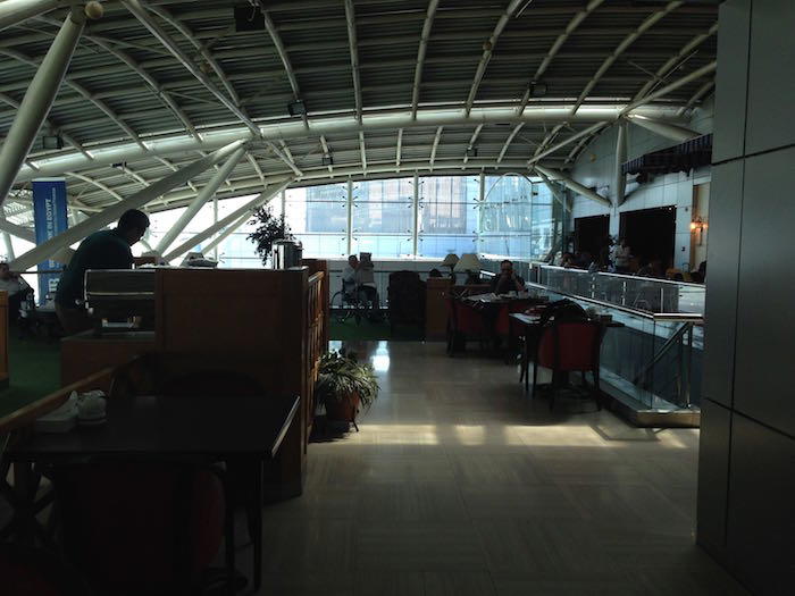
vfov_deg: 42.9
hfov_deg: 55.4
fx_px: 758
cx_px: 398
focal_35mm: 33
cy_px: 298
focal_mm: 4.12
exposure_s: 1/120
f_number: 2.4
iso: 64
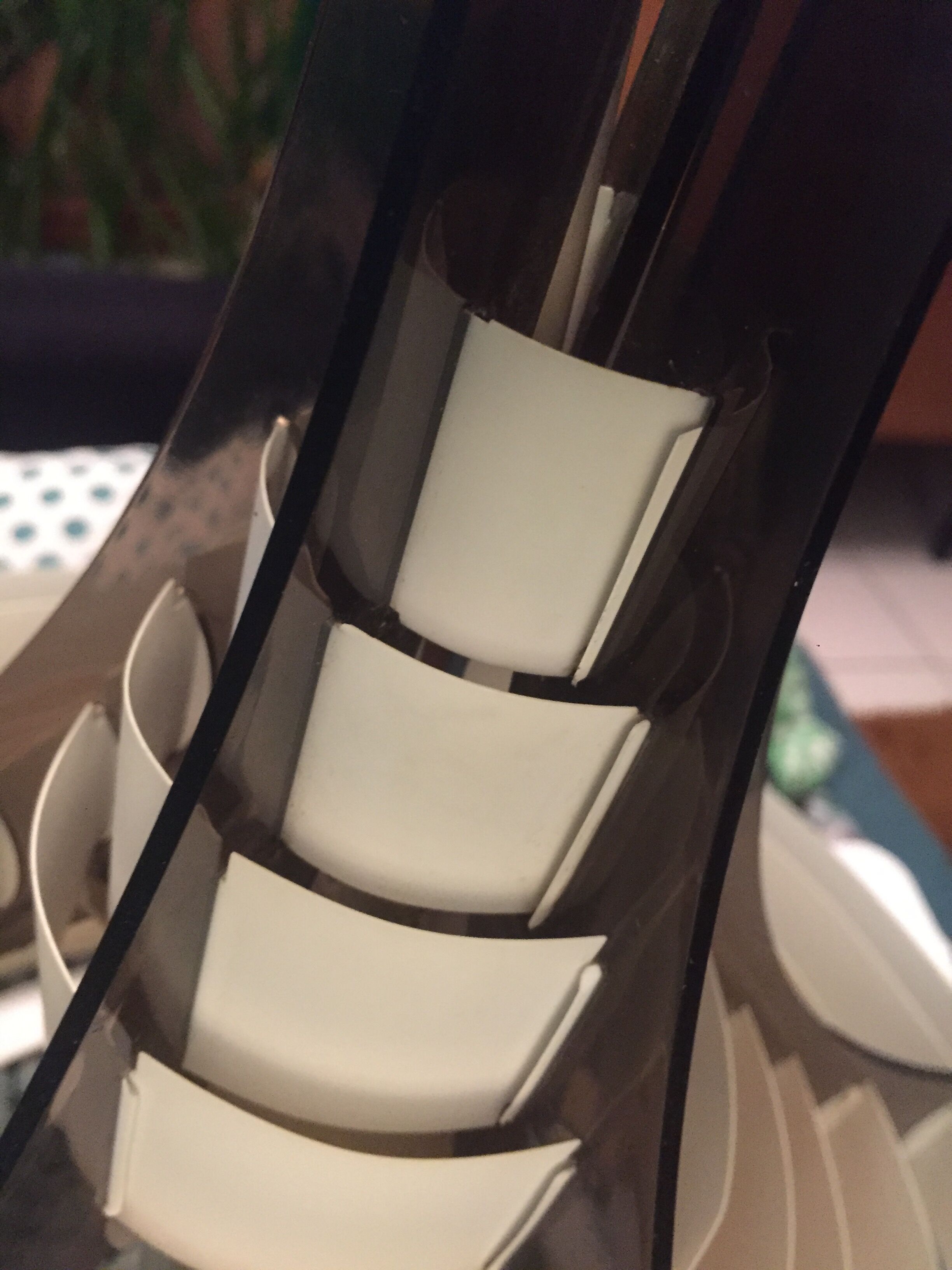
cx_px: 476
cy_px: 635
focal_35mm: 29
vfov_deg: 61.7
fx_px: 1063
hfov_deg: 48.2
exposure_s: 1/17
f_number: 2.2
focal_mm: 4.15
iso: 400
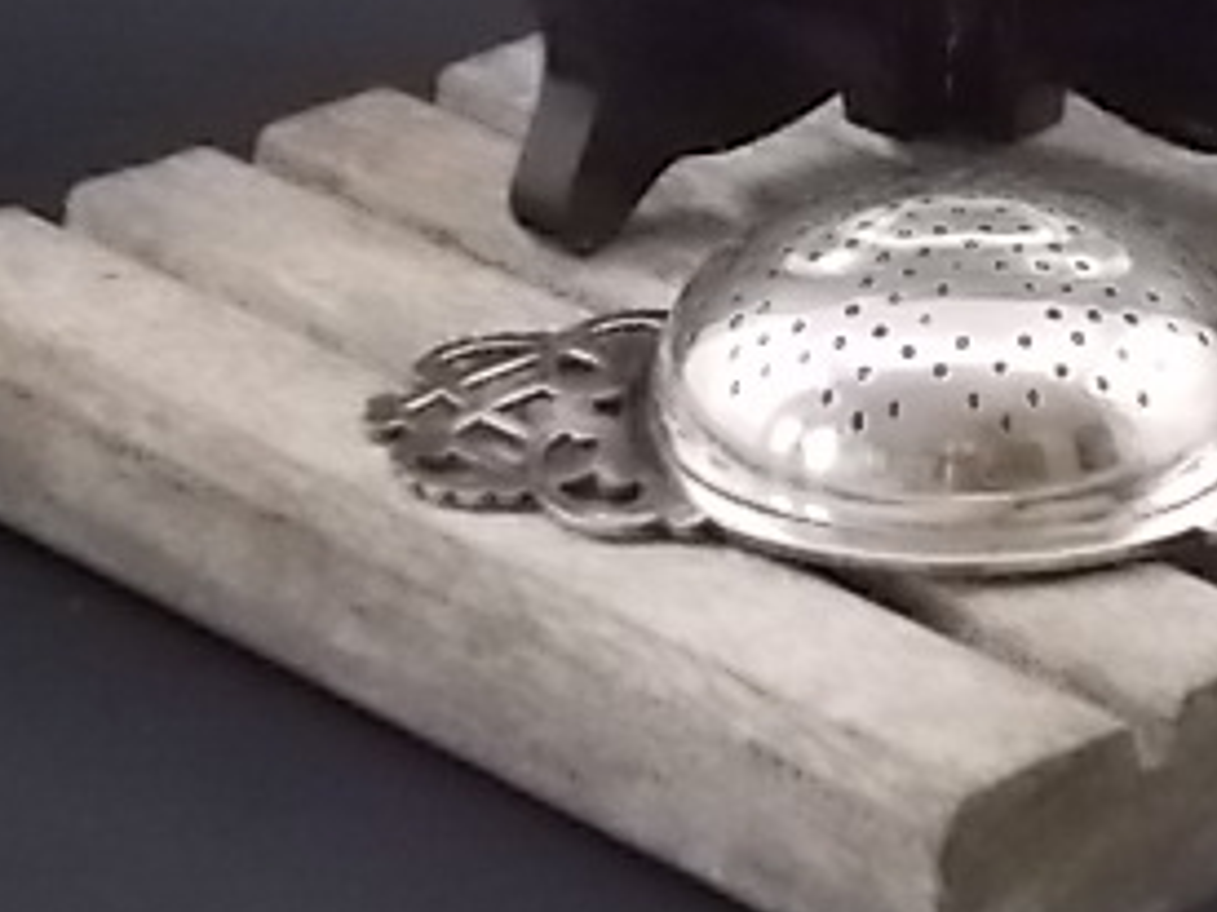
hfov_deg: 9.9
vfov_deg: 7.4
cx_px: 903
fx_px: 7028
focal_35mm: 200
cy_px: -18
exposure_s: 1/60
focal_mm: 15.4
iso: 800
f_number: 6.3
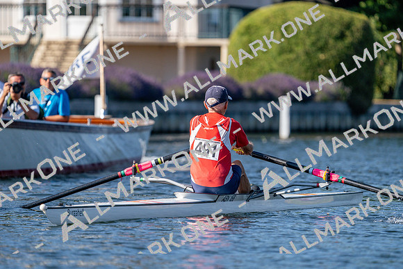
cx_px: 202
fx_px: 4647
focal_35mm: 415
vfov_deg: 3.3
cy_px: 134
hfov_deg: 5.0
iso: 320
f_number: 6.3
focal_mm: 415
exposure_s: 1/1600
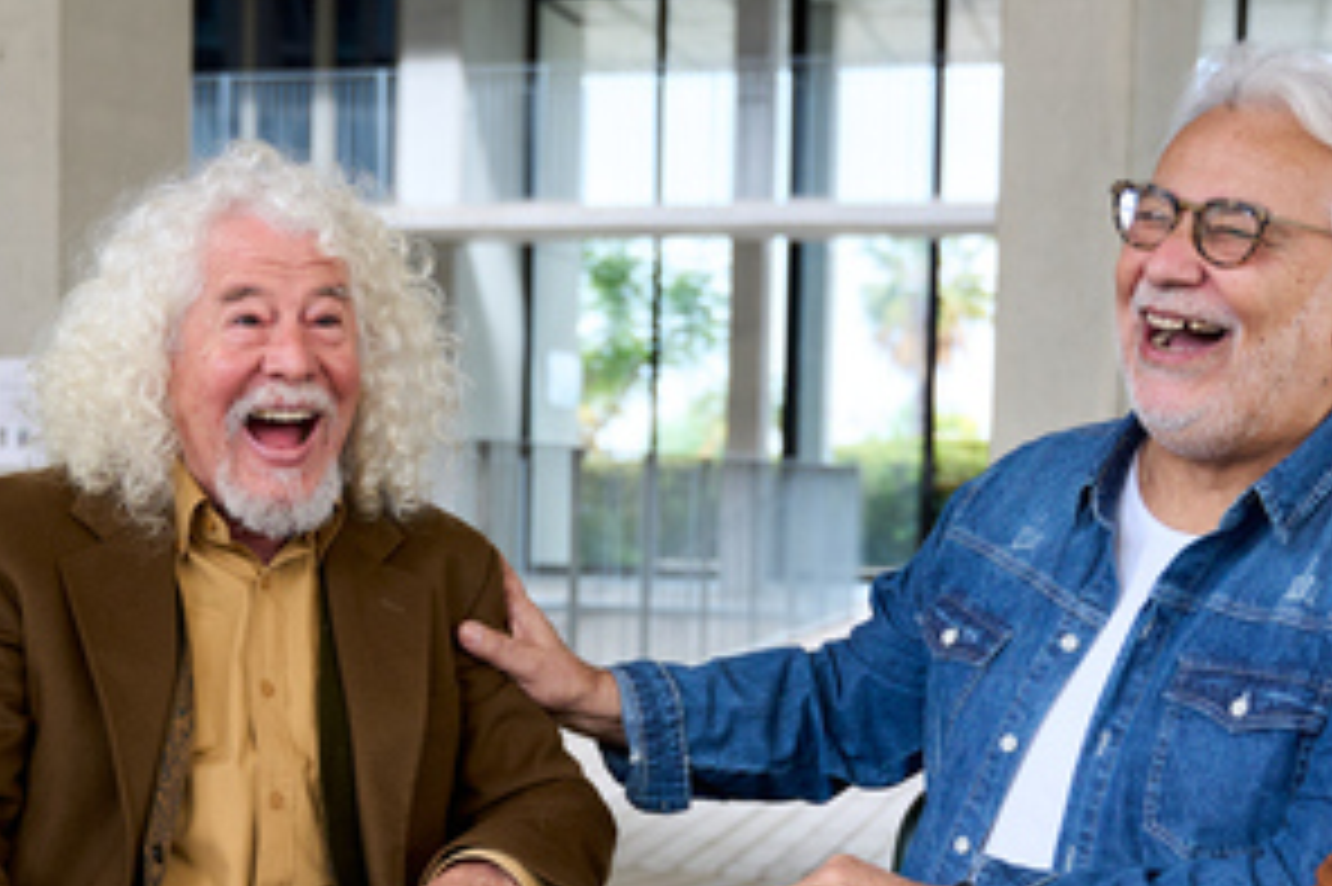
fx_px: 2591
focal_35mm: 70
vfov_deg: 19.1
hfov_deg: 28.7
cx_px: 477
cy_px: 760
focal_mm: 32.5
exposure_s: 1/640
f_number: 2.8
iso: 400
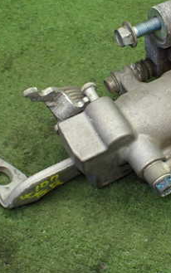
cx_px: 147
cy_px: 110
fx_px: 432
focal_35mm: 58
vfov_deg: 35.0
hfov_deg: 22.0
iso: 640
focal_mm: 5.4
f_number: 2.3
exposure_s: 1/125
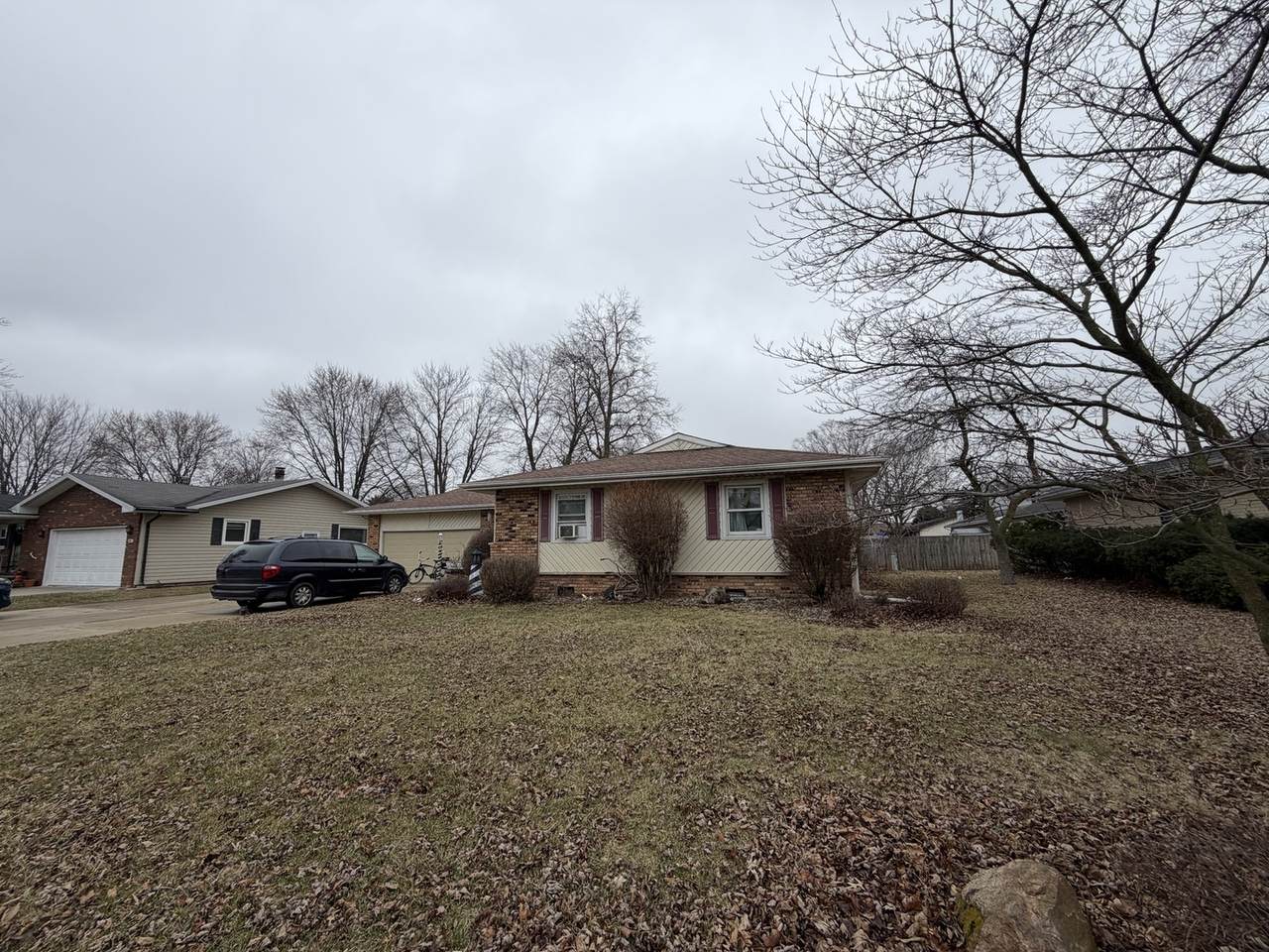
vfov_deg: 85.7
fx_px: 513
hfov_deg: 102.1
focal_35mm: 14
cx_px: 634
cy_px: 476
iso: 32
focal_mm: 2.22
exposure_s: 1/770
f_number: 2.2
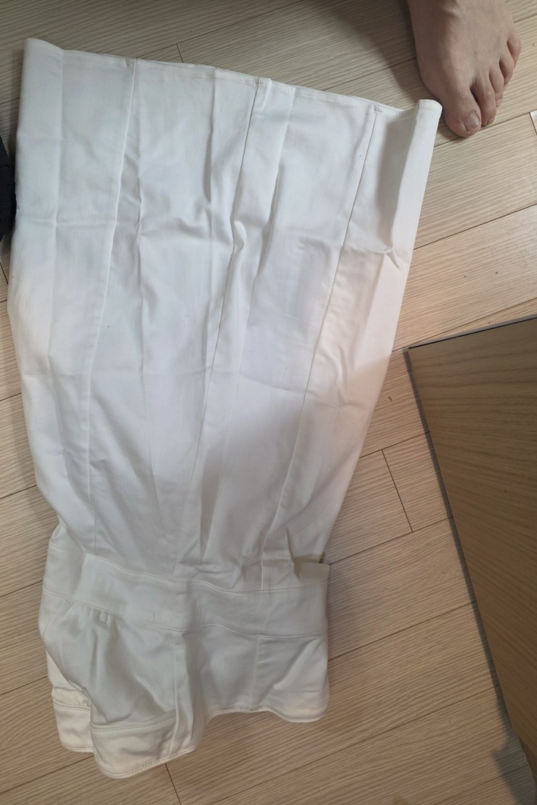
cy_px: 402
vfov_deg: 73.7
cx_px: 251
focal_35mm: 24
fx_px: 537
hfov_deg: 53.1
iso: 250
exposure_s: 1/120
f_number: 1.7
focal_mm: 6.25
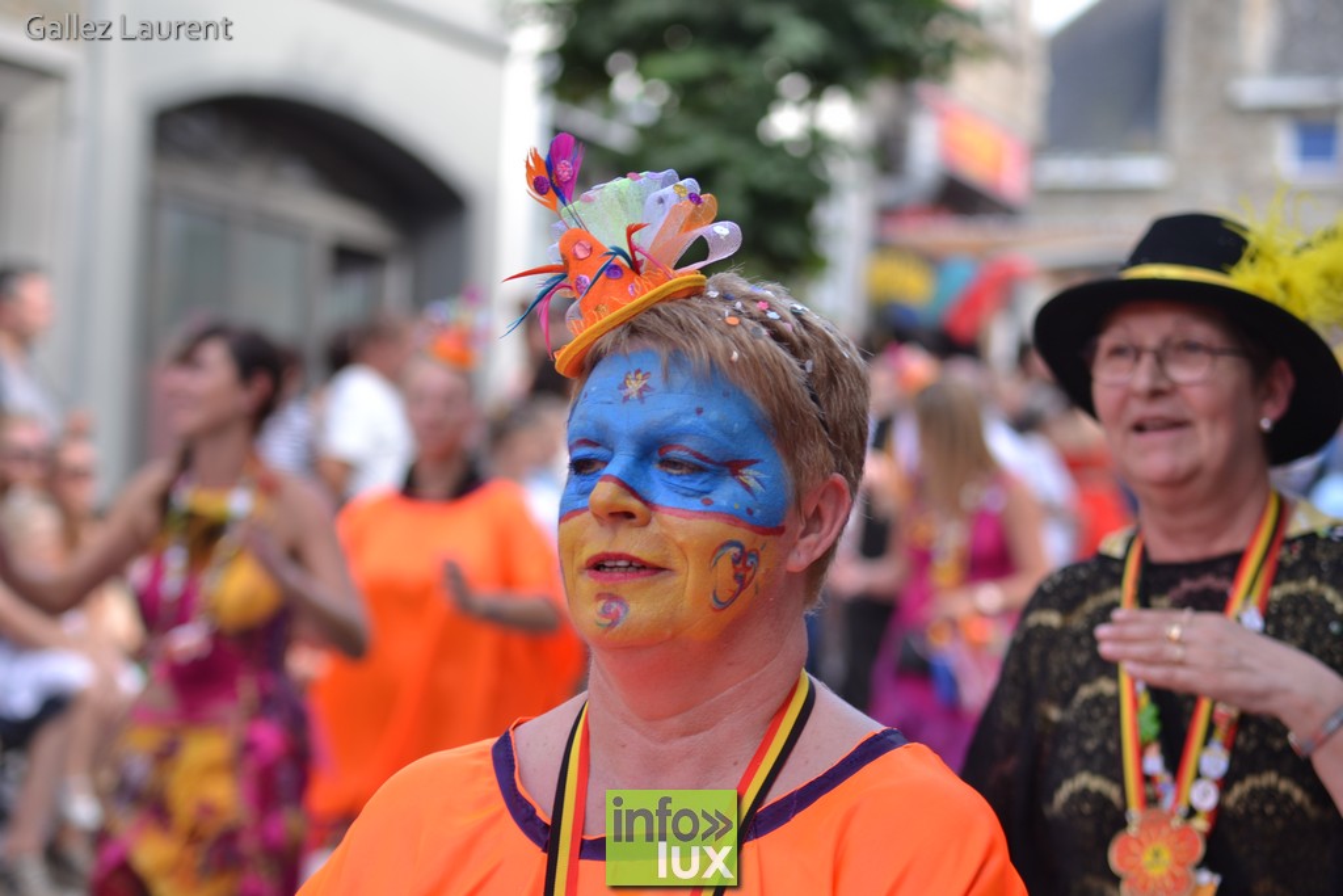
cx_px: 672
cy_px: 448
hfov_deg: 22.6
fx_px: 3358
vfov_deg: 15.2
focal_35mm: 90
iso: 100
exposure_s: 1/200
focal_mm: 60
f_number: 2.8
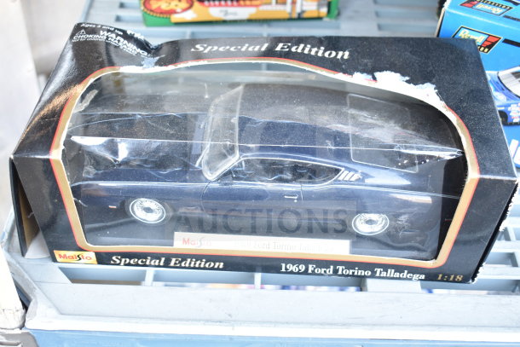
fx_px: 672
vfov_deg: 29.0
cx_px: 260
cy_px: 174
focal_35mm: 46
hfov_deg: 42.3
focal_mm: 31
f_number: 4.2
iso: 640
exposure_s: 1/50
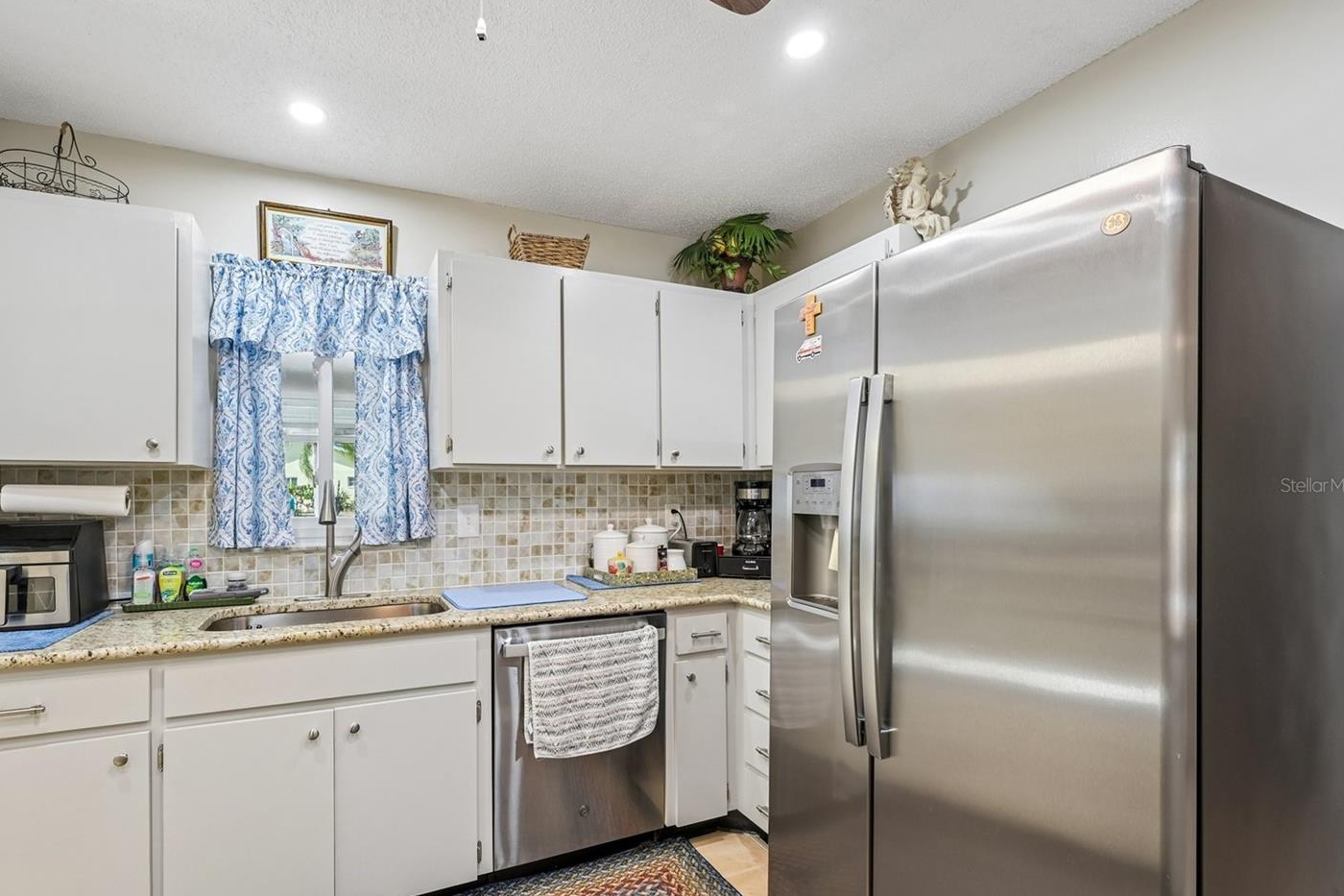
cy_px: 485
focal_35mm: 16
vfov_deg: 73.6
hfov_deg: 96.4
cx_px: 598
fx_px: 597
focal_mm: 14
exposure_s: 1/20
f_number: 8
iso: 400
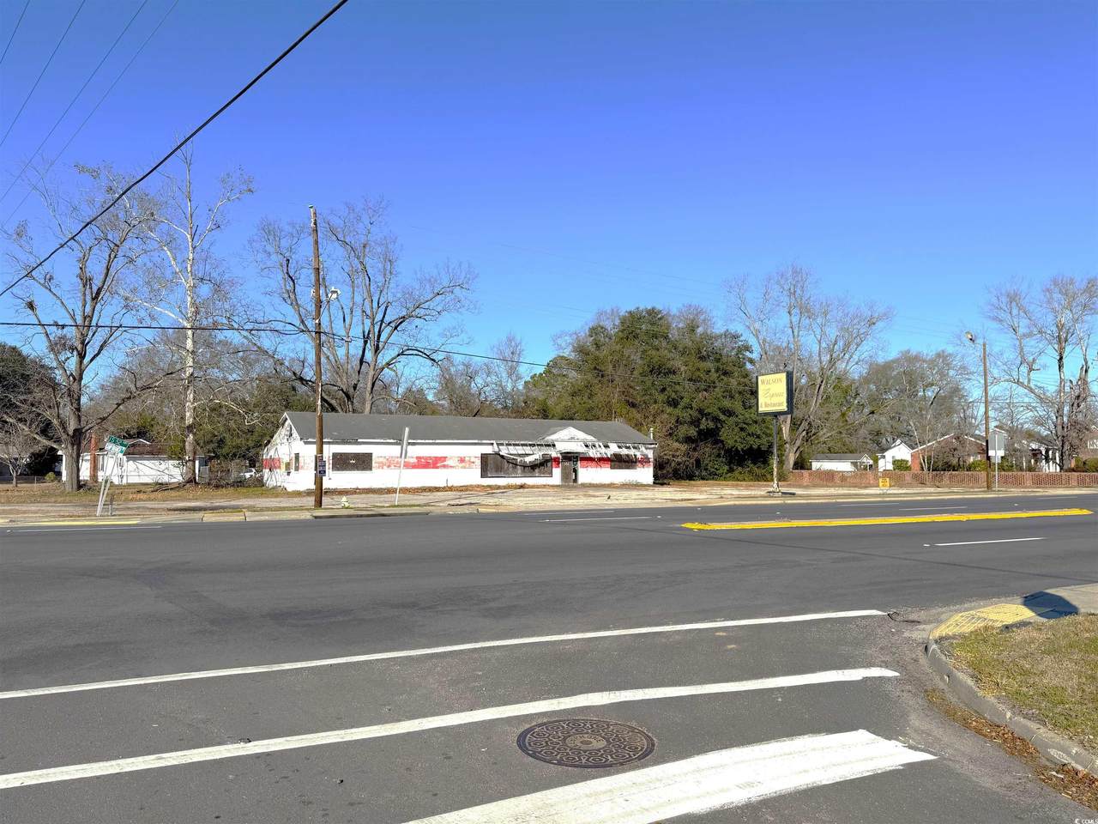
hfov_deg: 71.6
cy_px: 412
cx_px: 549
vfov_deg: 56.8
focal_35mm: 24
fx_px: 761
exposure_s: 1/6173
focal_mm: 6.76
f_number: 1.78
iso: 80
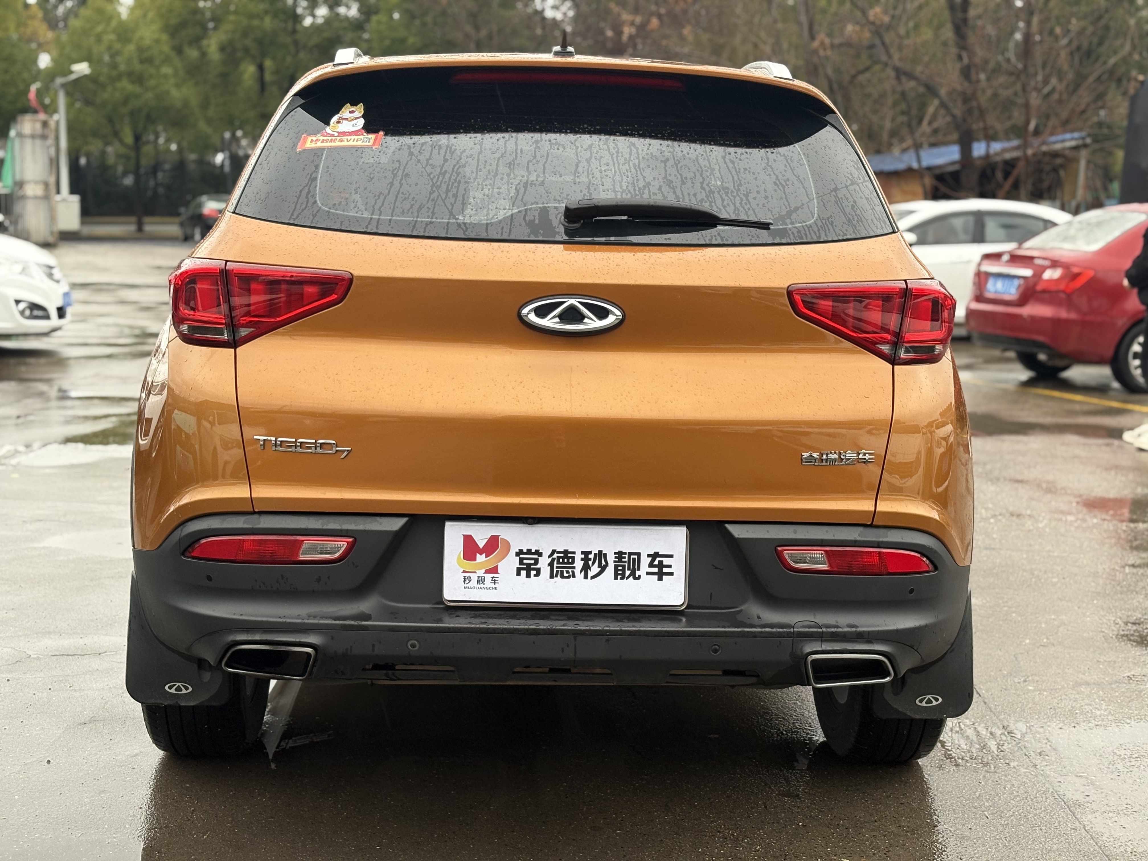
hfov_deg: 36.8
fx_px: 1725
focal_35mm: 52
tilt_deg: -8.7
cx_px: 574
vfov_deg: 28.0
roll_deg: -1.8
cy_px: 430
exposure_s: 1/82
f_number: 1.6
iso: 50
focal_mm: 5.96
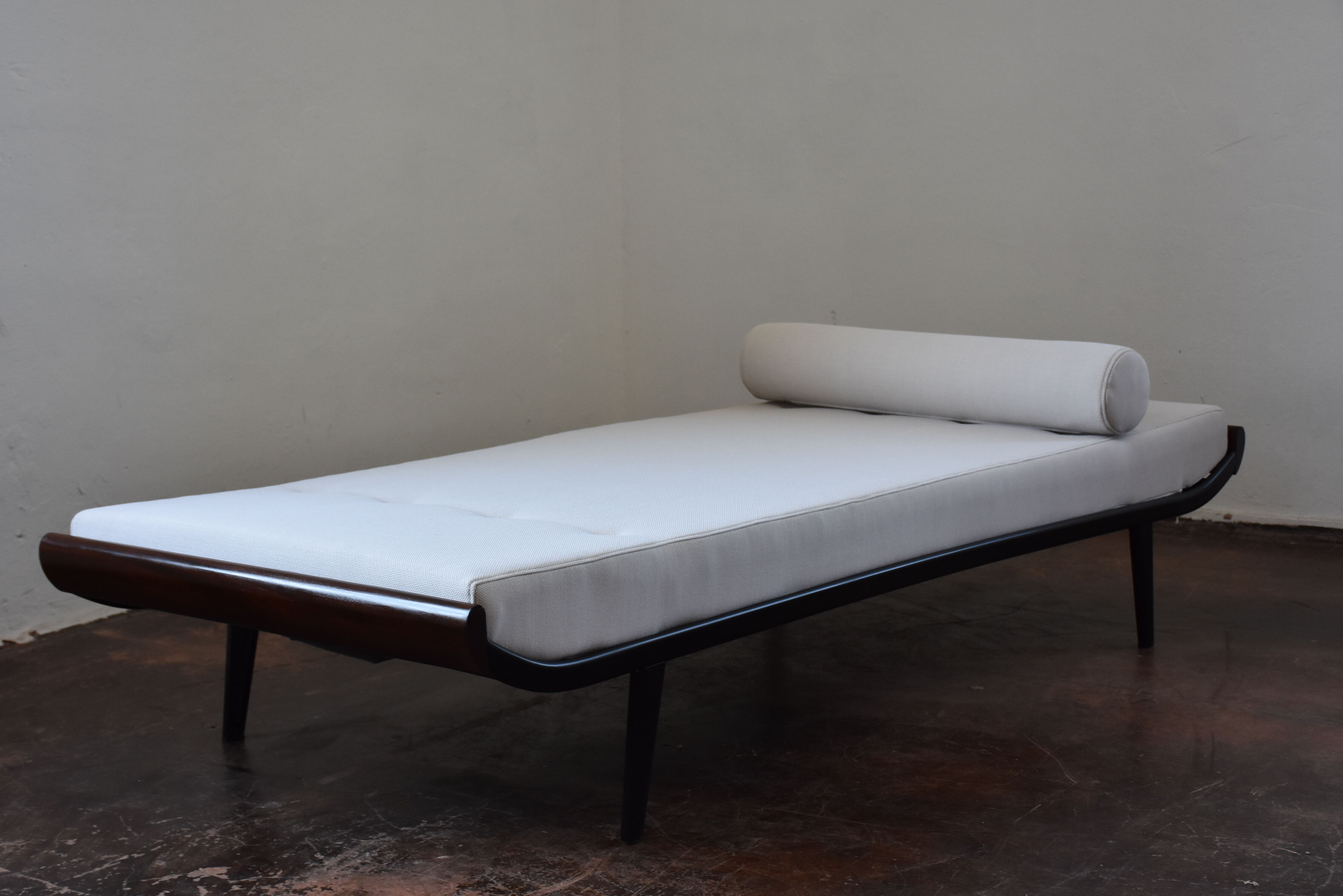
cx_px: 672
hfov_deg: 33.4
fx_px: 2239
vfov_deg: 22.6
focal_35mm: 60
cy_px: 448
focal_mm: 40
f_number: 5.6
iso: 800
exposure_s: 1/125
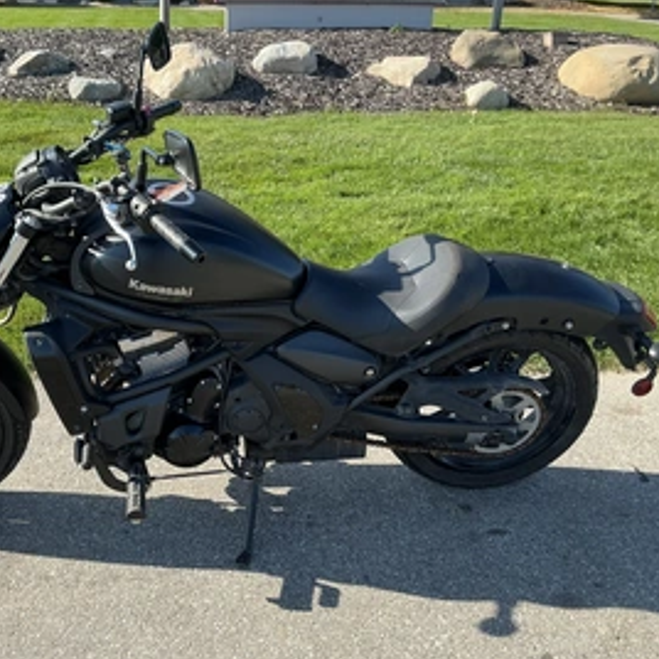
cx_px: 234
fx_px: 797
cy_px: 307
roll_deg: -2.7
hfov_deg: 44.4
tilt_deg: -23.3
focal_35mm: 37
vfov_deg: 44.9
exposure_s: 1/635
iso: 25
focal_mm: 3
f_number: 1.8
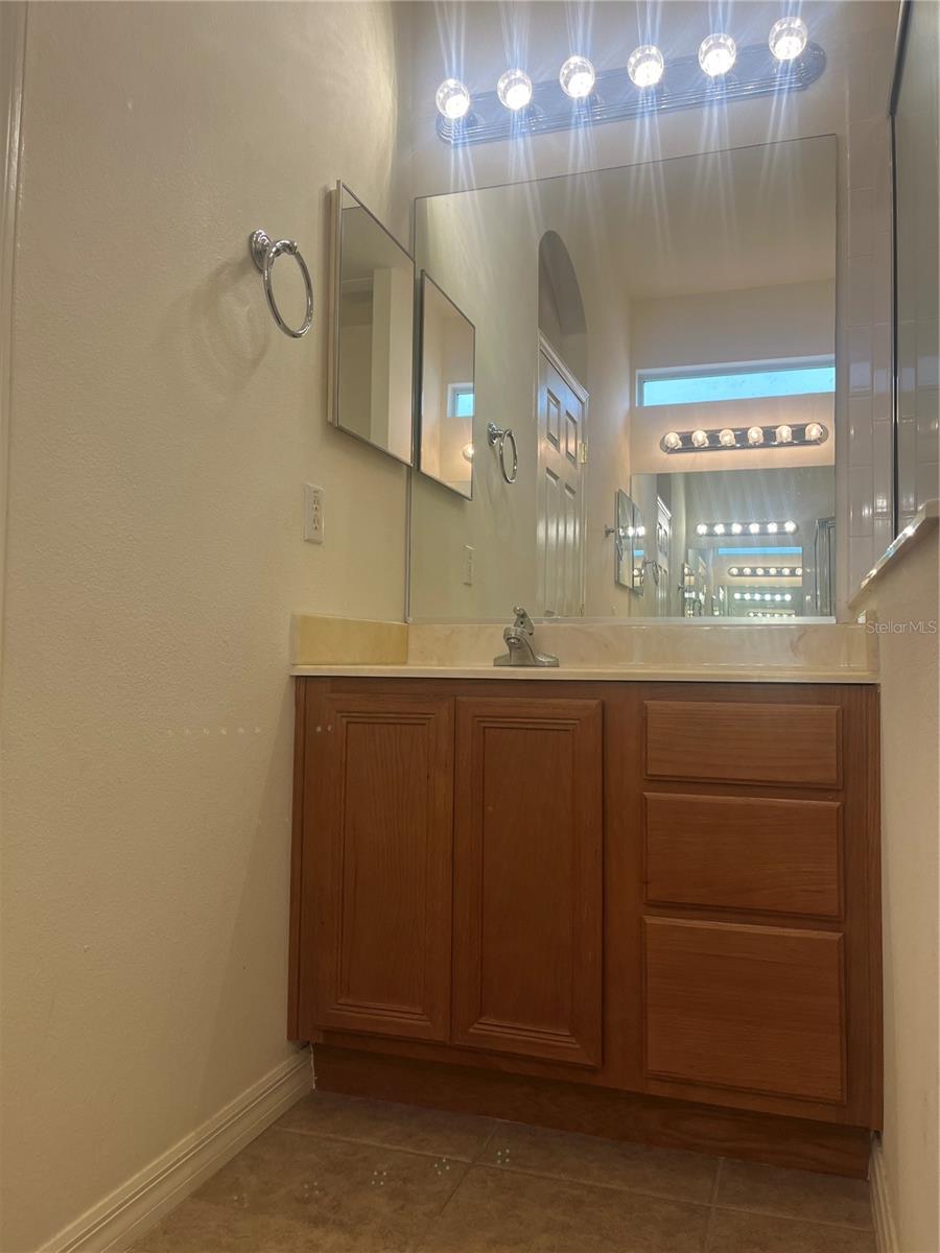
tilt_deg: +1.0
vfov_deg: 67.3
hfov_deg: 53.1
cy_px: 626
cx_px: 470
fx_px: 941
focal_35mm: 26
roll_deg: +0.3
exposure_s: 1/120
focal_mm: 5.1
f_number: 1.6
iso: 50
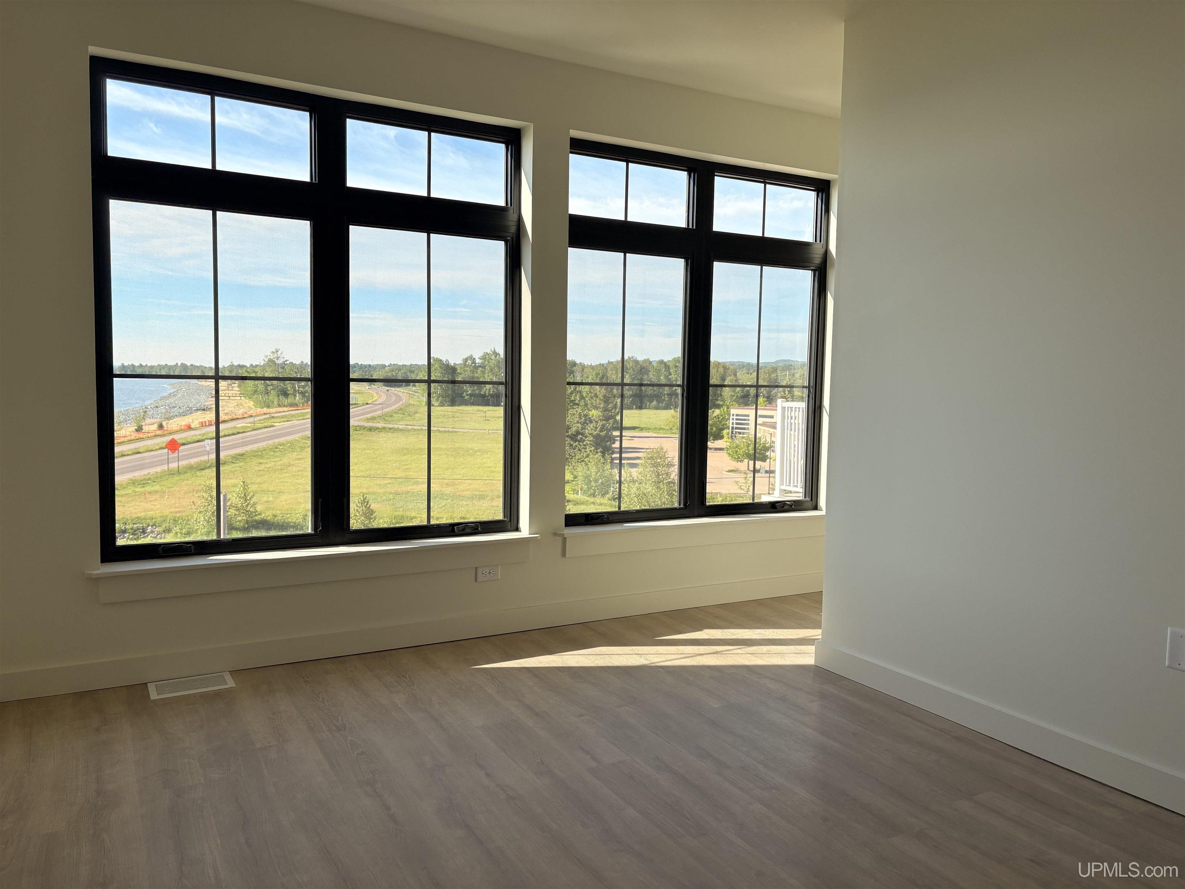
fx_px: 890
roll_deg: -0.7
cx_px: 592
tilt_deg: -3.5
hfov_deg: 67.3
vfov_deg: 53.1
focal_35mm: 26
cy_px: 444
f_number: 1.6
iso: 50
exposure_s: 1/920
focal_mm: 5.96
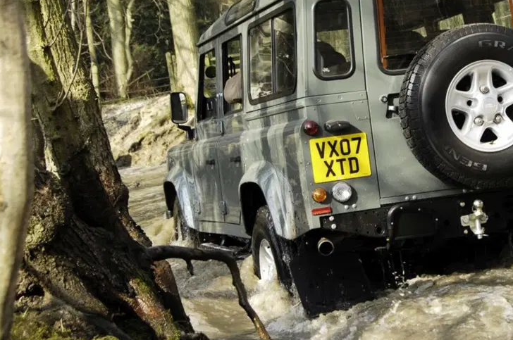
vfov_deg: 14.5
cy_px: 121
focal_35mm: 94
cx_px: 366
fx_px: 1337
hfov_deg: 21.6
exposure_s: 1/160
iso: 200
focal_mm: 38
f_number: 5.6
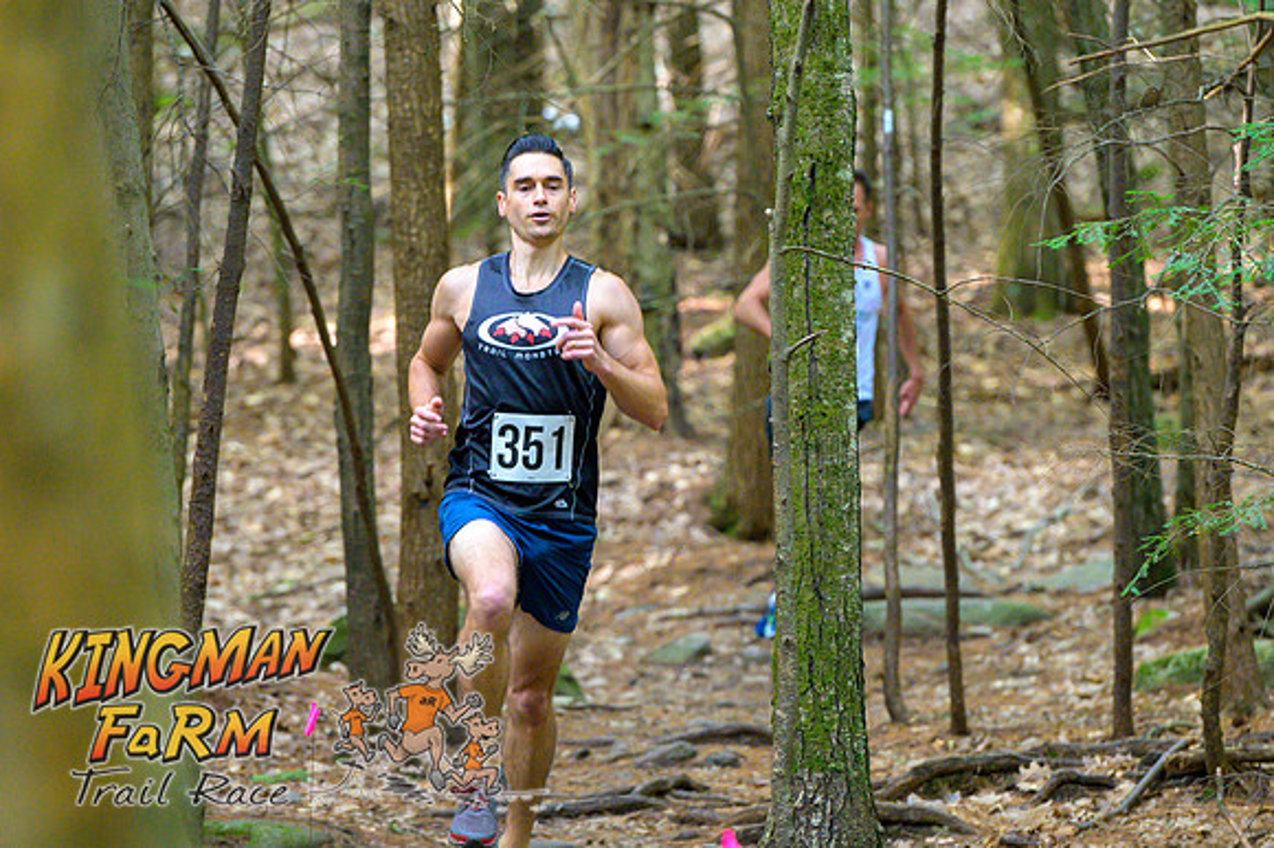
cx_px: 720
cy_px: 331
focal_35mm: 232
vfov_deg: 5.9
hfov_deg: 8.9
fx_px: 8191
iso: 8000
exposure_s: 1/320
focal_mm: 190
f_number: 4
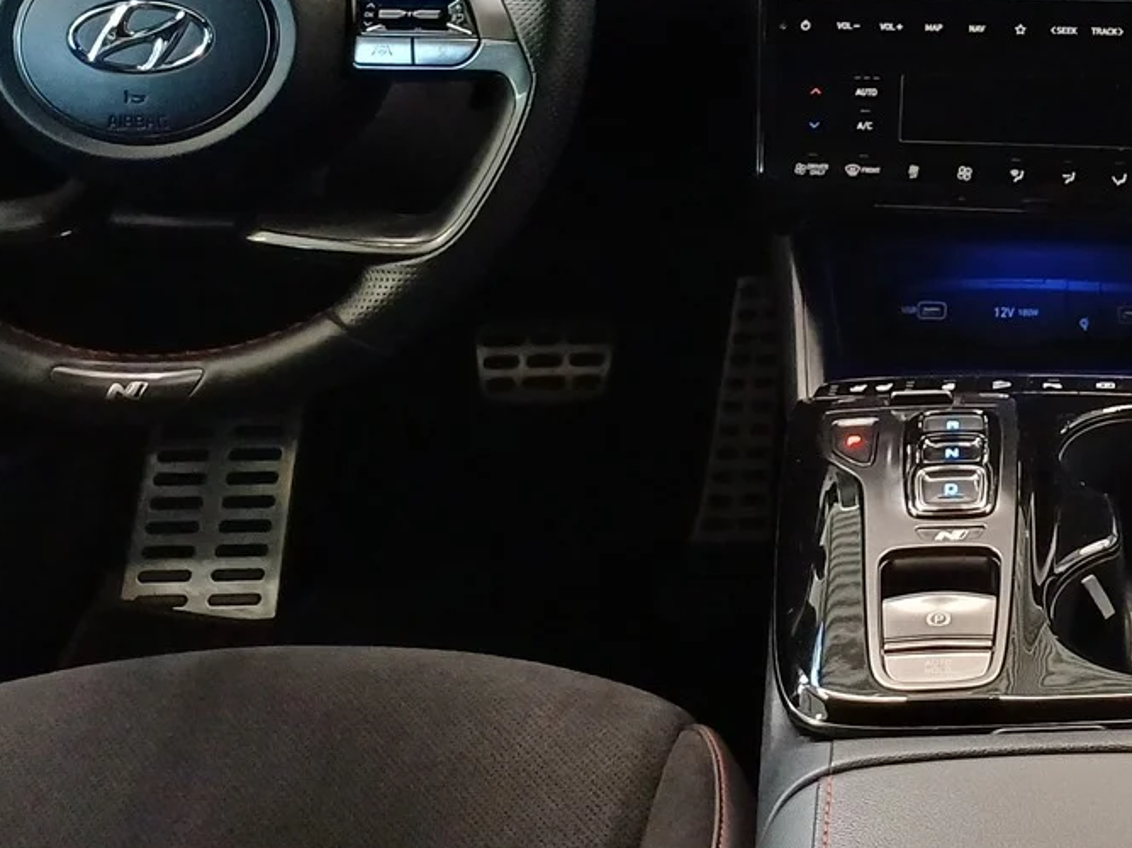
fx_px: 1962
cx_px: 1034
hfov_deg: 30.7
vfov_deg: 22.5
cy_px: -159
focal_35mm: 60
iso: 500
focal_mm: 4.65
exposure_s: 1/25
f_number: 1.8
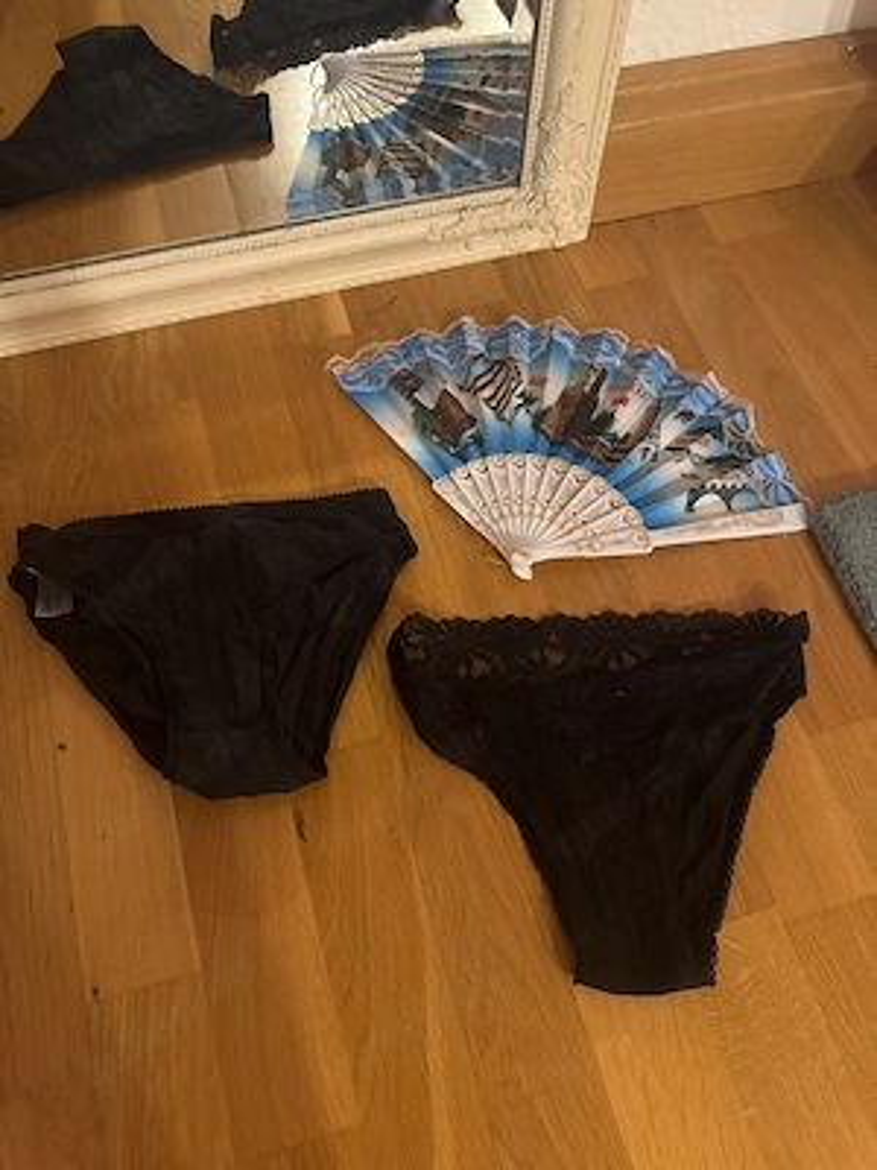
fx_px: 811
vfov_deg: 71.6
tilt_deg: -64.3
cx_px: 438
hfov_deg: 56.8
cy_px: 585
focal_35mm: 24
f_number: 1.78
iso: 1000
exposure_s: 1/32
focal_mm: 6.76
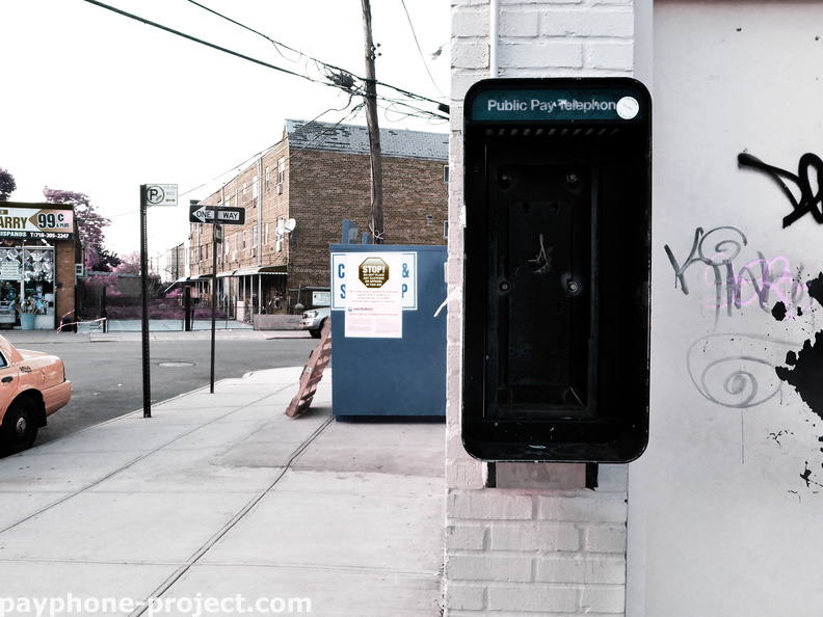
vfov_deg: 45.4
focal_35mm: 31
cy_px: 308
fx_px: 737
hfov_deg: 58.4
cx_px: 412
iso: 320
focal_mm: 5.4
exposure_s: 1/250
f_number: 3.6
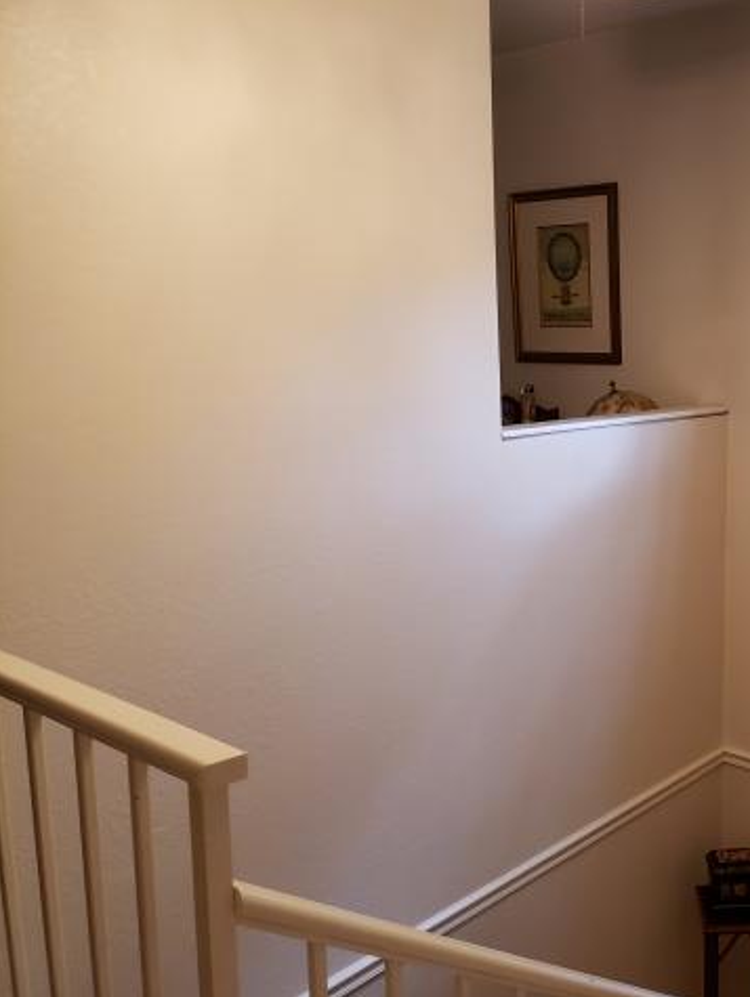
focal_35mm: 35
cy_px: 497
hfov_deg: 38.1
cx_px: 668
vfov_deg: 52.6
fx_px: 1010
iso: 200
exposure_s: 1/60
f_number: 1.5
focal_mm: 4.3
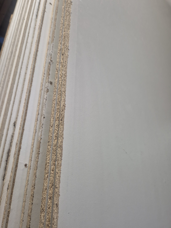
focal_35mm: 23
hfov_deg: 58.9
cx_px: 86
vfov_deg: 73.9
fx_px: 151
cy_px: 114
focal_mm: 5.4
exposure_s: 1/100
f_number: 1.8
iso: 200
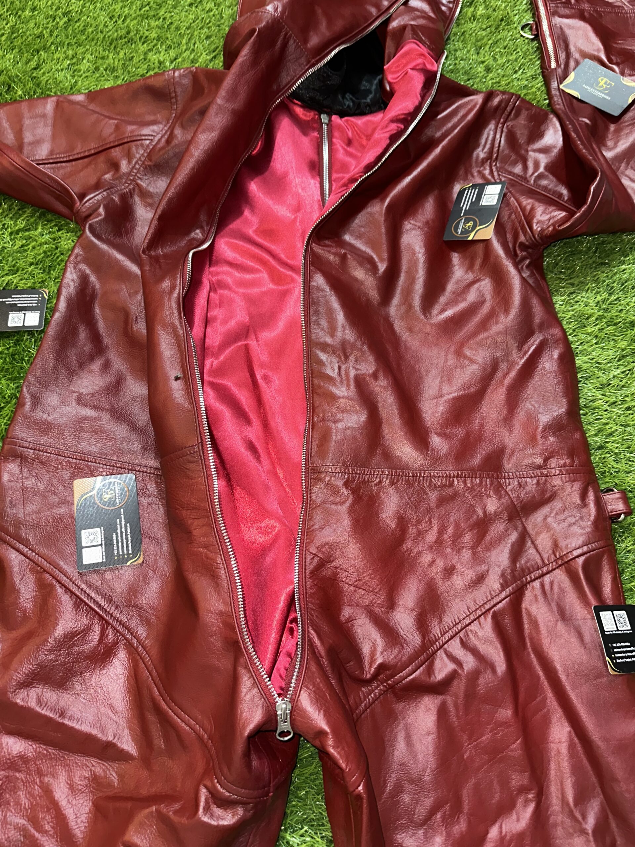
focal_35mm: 24
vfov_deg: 71.6
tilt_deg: -67.4
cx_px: 318
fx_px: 587
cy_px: 424
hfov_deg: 56.8
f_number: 1.78
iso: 200
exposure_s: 1/12
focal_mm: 6.86
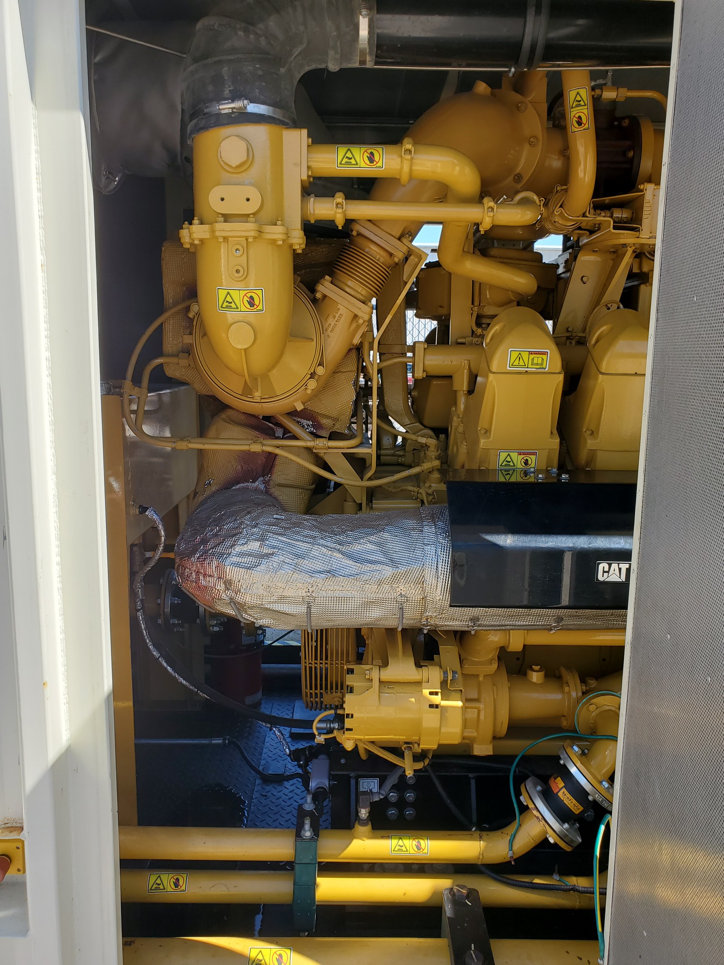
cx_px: 362
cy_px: 482
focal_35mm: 26
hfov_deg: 53.1
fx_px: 725
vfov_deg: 67.3
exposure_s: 1/509
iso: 50
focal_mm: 4.3
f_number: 2.4
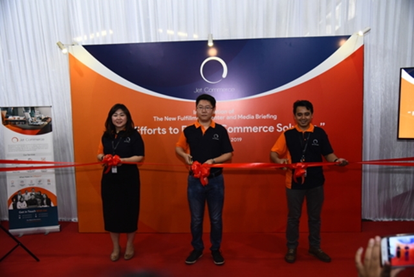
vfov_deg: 43.6
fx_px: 345
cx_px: 207
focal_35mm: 30
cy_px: 138
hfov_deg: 61.9
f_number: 4
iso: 2500
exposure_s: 1/125
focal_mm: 30
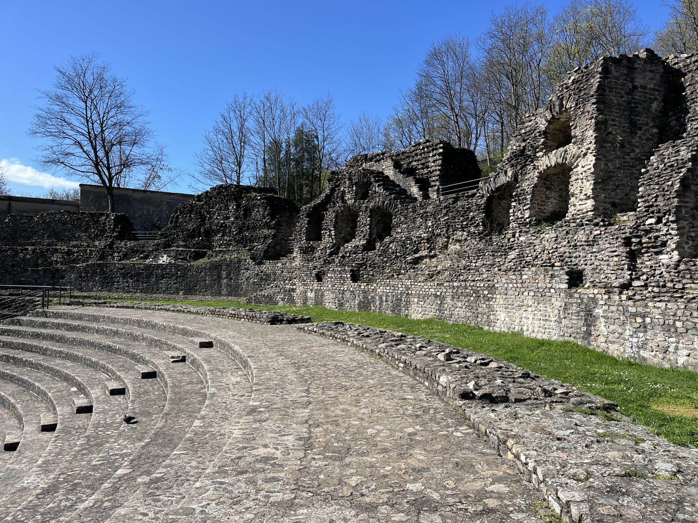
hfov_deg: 67.3
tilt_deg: +1.2
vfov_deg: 53.1
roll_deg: -1.7
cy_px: 262
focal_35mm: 26
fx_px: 524
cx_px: 349
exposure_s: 1/2571
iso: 50
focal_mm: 5.1
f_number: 1.6
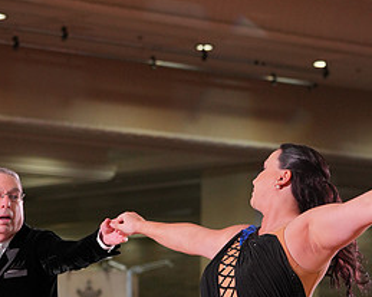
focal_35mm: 168
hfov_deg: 11.5
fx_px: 1849
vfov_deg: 9.0
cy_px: 395
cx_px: 259
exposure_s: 1/500
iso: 1600
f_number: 4
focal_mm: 80
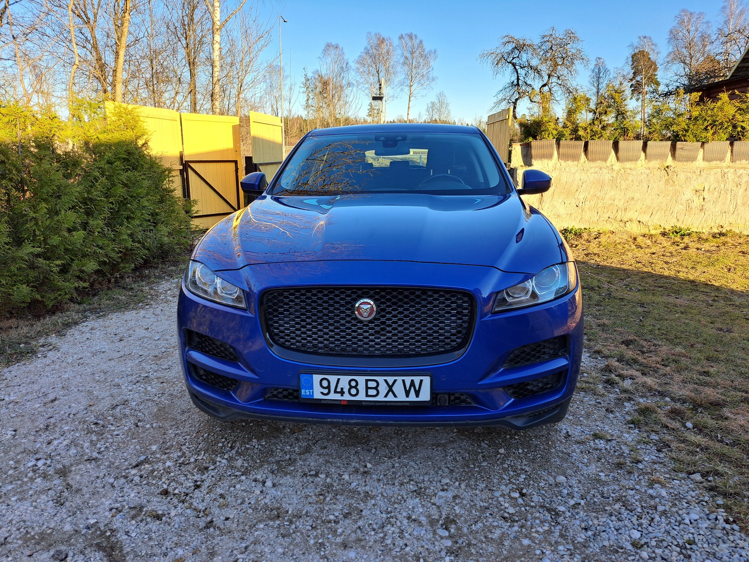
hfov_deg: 71.6
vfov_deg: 56.8
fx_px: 519
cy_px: 281
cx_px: 374
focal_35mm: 24
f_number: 1.8
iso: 50
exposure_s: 1/409
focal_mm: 5.23
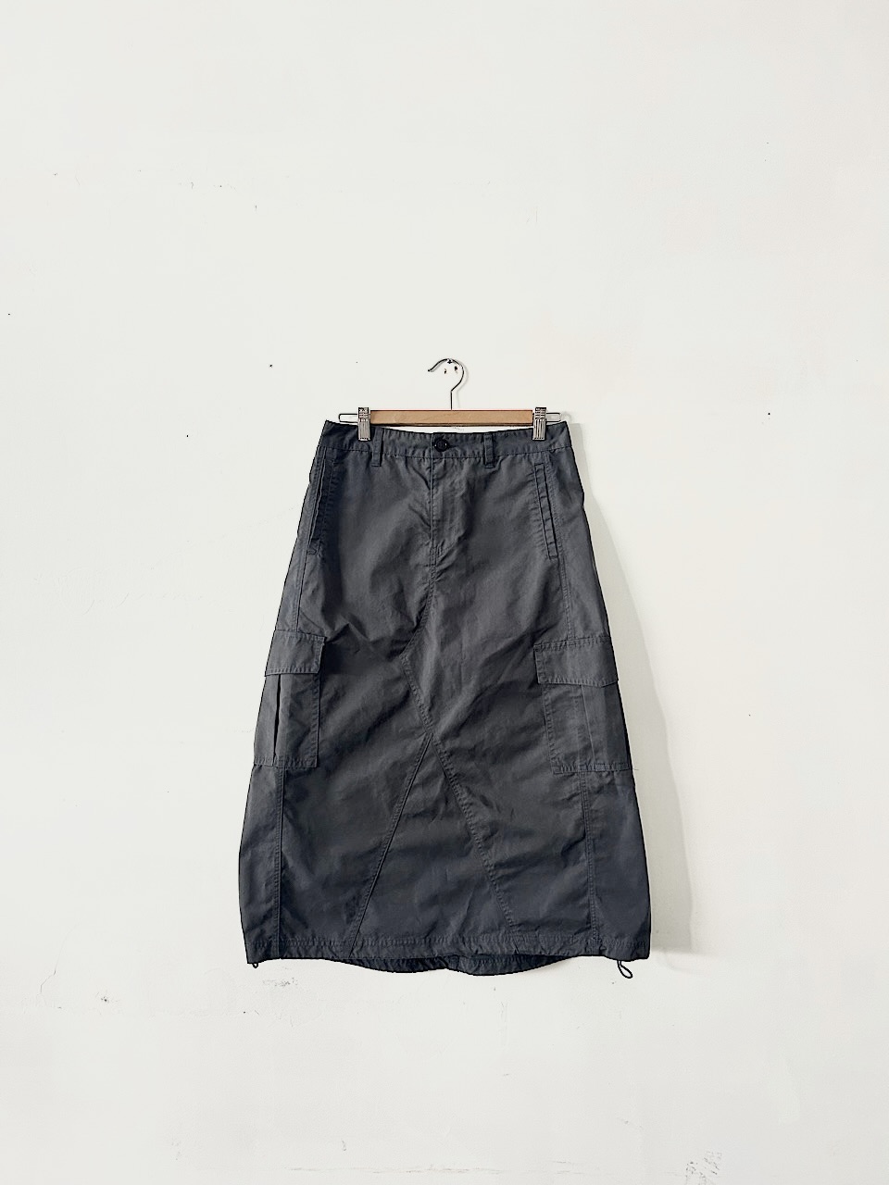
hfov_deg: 53.1
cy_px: 592
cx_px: 444
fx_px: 890
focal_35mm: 26
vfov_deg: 67.3
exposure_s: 1/61
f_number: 1.5
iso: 125
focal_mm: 5.7
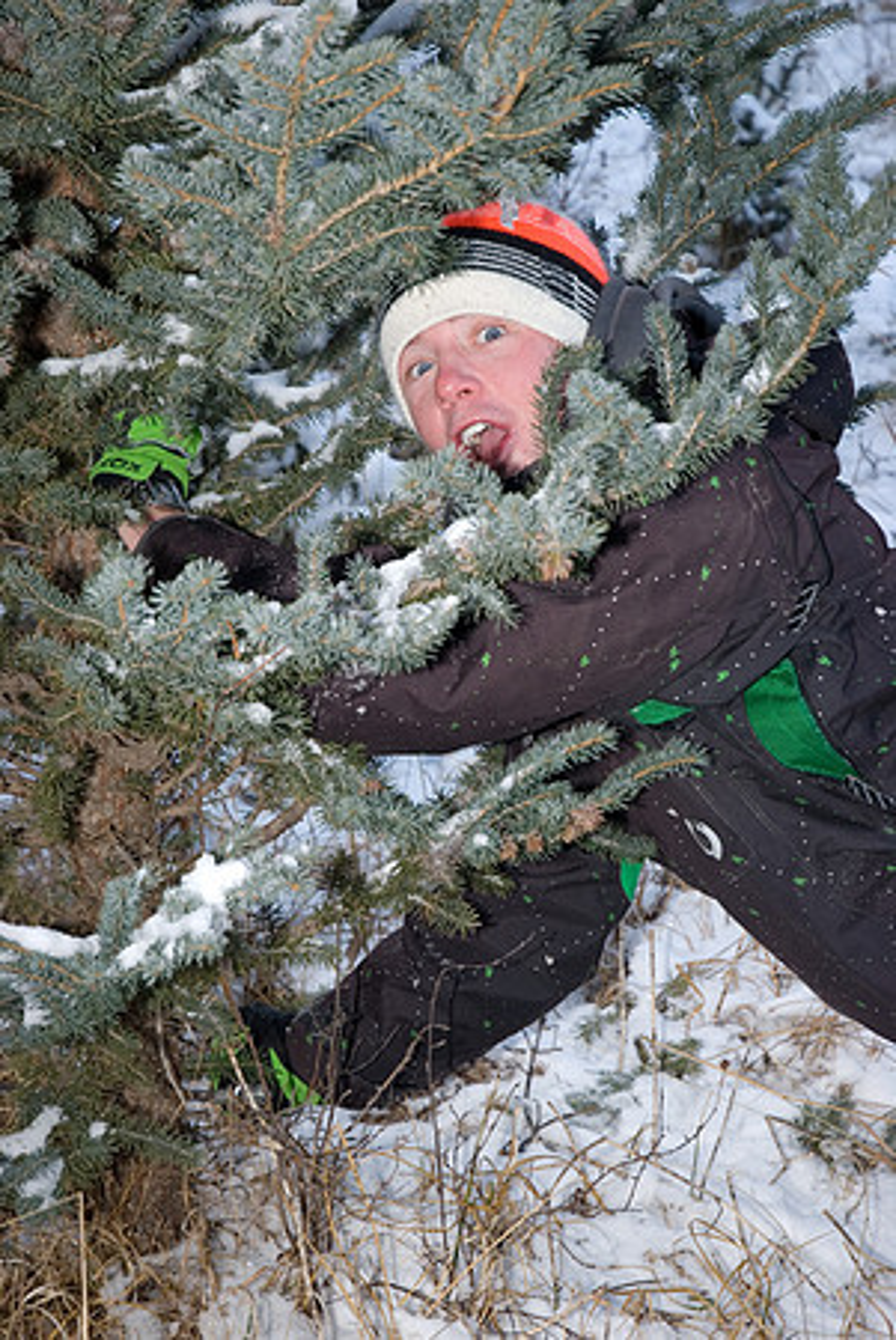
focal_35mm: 78
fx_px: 2905
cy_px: 670
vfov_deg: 26.0
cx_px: 448
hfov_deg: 17.5
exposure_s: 1/80
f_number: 4.5
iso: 200
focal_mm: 52
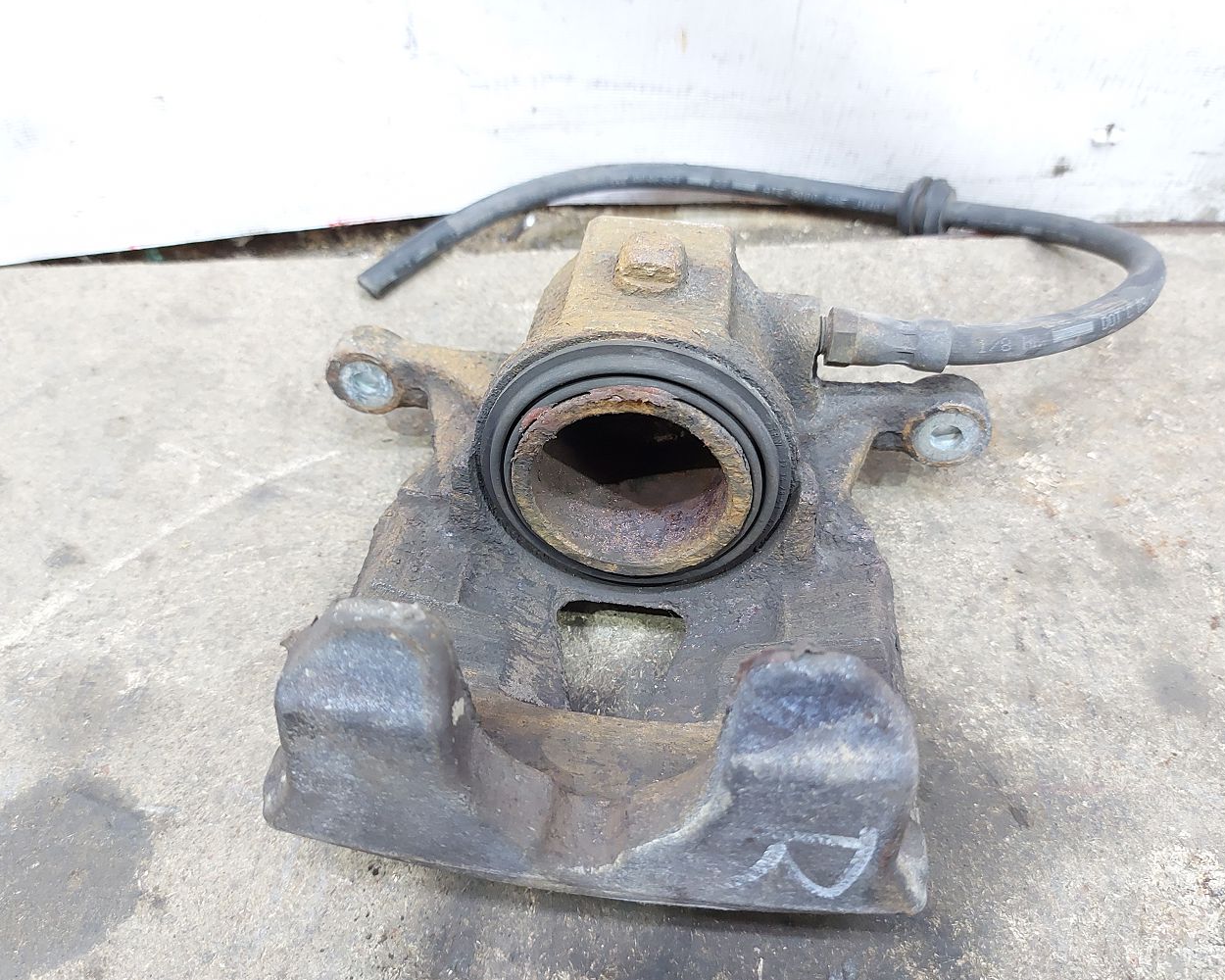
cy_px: 485
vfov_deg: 54.9
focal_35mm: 26
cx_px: 586
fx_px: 943
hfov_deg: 66.0
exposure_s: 1/25
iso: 320
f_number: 1.8
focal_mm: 5.23
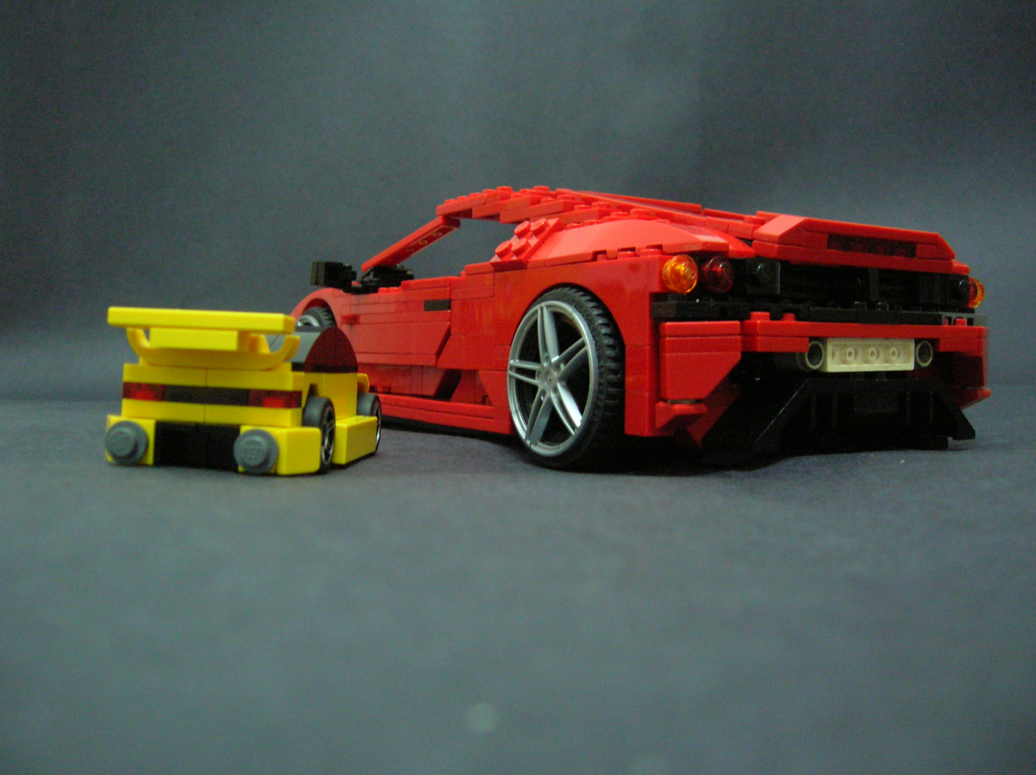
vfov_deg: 41.7
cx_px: 518
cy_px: 388
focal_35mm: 34
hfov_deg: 54.0
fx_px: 1017
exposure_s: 1/3.9
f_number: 2.9
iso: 200
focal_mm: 5.7
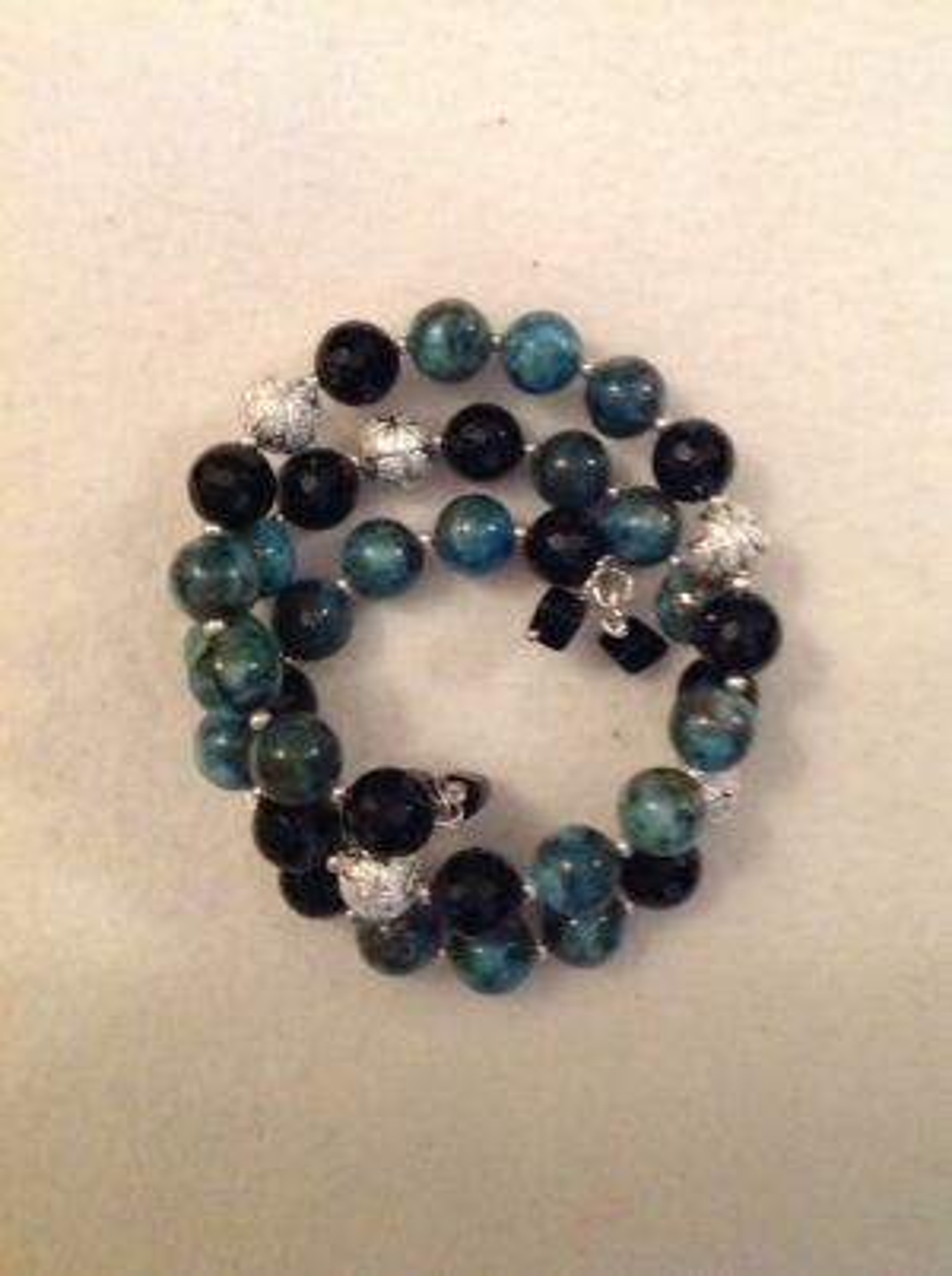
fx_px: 1288
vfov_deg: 52.7
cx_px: 476
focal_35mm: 35
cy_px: 638
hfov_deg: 40.6
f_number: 2.4
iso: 640
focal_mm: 4.28
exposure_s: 1/15
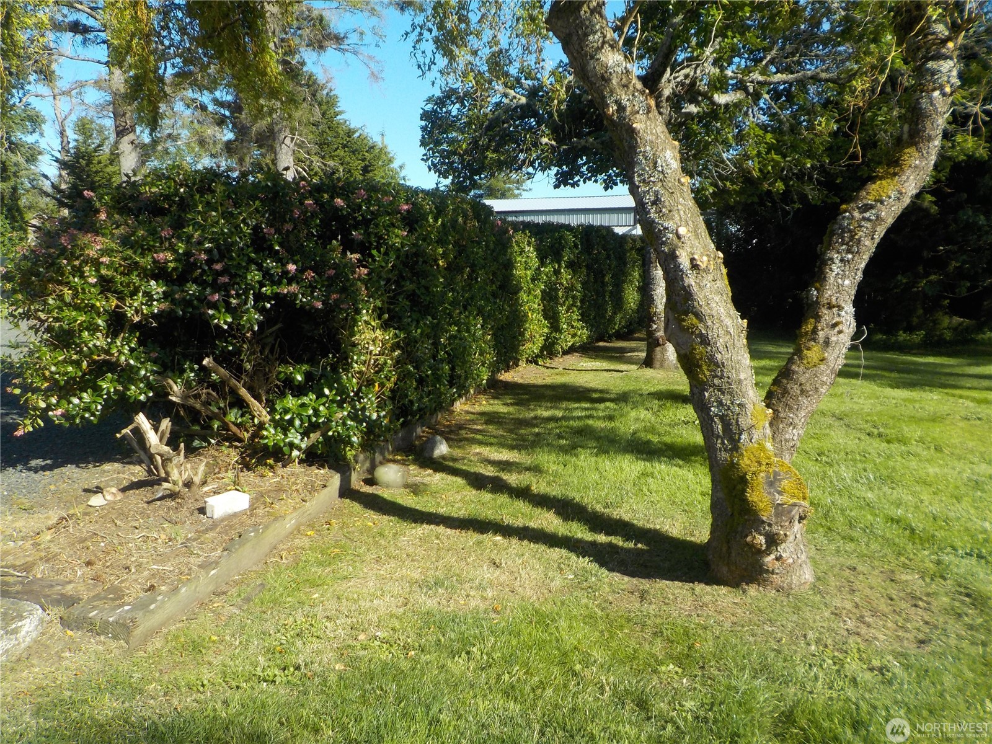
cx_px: 496
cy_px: 372
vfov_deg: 46.8
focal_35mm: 30
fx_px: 860
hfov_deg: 60.0
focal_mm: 4.1
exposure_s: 1/800
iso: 125
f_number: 3.3
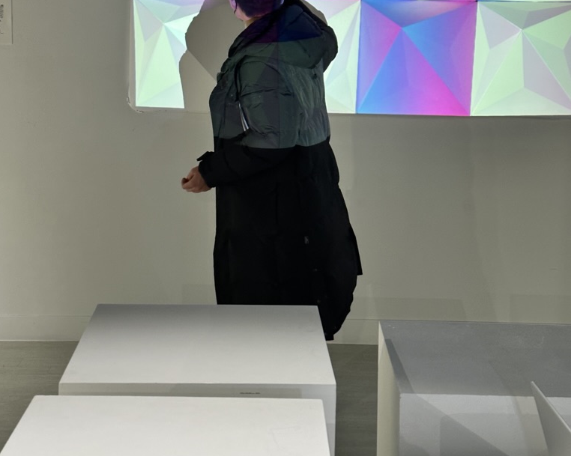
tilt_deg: -5.8
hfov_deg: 30.0
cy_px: 104
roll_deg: -0.7
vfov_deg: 23.9
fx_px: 1064
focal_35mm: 63
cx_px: 285
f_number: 1.78
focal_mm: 6.86
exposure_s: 1/60
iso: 80
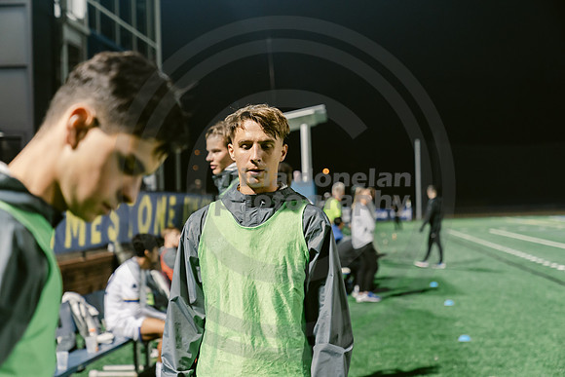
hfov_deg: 28.8
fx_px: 1099
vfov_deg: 19.5
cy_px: 189
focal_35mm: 70
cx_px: 282
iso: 2500
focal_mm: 70
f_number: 3.5
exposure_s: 1/125
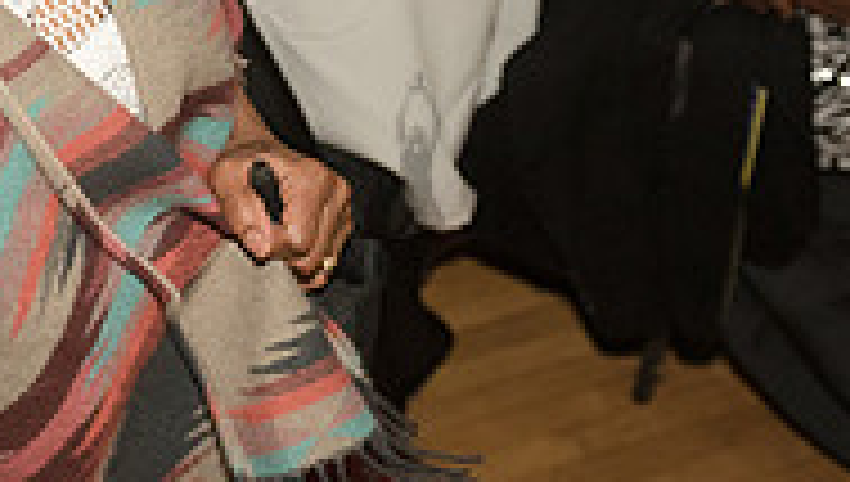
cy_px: -154
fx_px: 1986
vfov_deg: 13.3
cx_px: -12
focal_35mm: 88
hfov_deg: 23.1
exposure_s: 1/320
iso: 2000
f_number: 3.5
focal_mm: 24
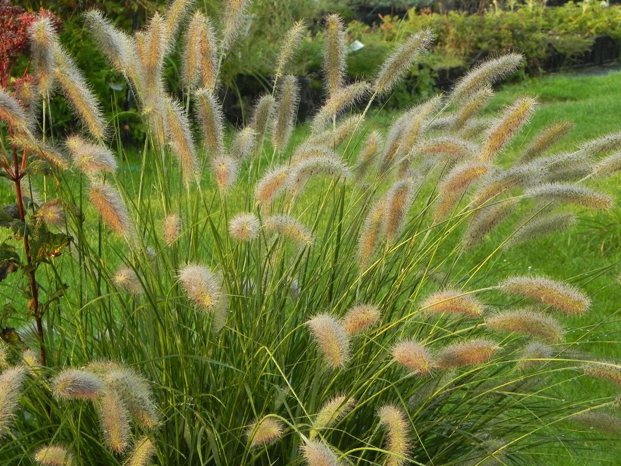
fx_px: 2350
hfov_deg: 15.1
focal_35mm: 131
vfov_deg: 11.3
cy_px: 231
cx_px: 311
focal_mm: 23
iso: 160
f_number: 5
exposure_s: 1/50
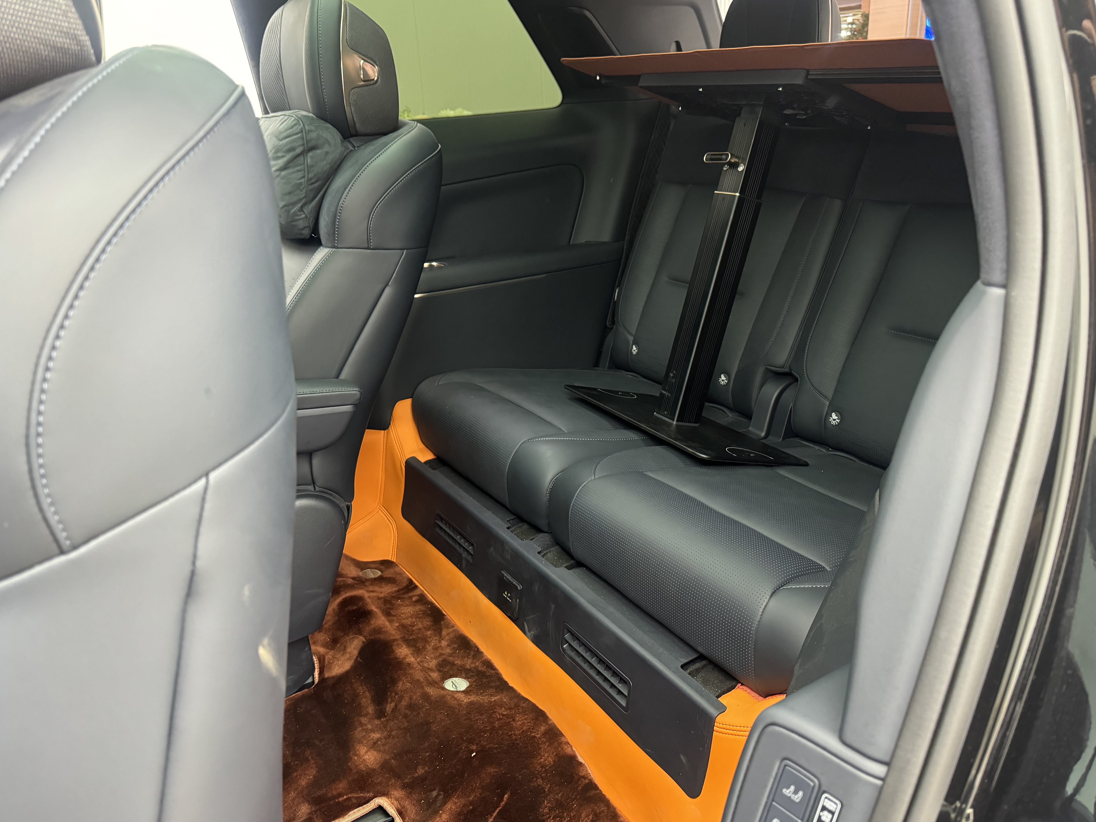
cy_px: 435
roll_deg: +3.7
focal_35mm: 26
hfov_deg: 67.3
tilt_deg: -20.8
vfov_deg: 53.0
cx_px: 547
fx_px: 823
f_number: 1.78
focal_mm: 6.86
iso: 640
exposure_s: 1/50
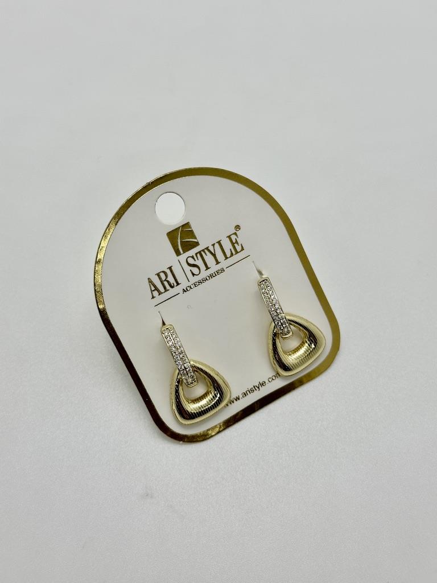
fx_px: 808
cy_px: 292
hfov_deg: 30.3
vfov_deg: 39.7
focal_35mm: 48
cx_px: 218
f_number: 1.78
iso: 64
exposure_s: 1/252
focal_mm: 6.86
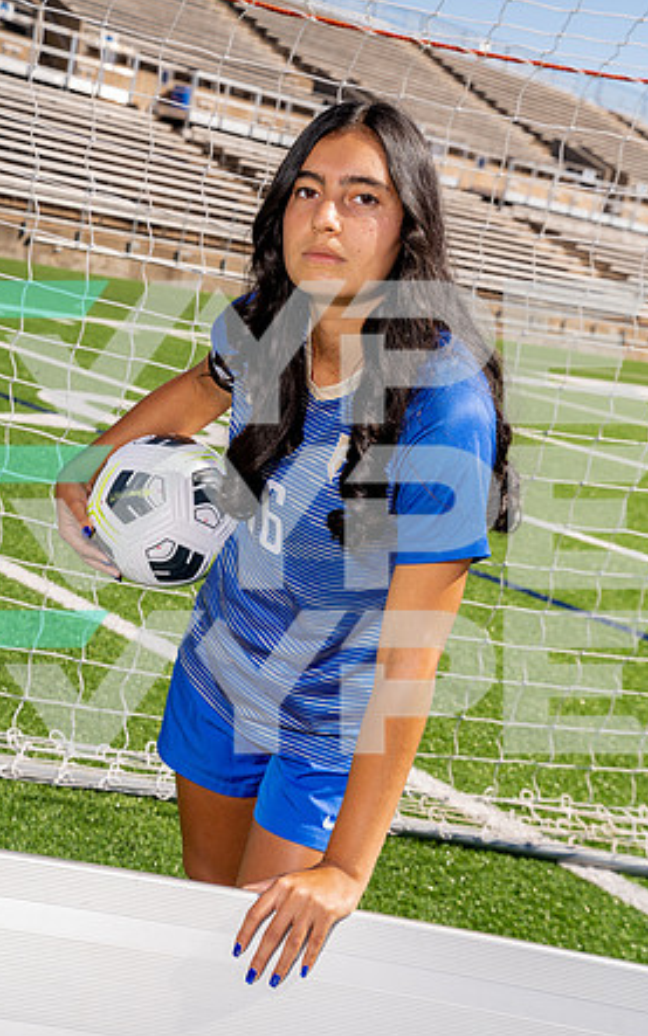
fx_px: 1667
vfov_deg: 34.5
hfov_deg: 22.0
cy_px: 519
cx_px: 318
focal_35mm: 59
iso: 100
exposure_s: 1/250
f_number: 7.1
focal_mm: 57
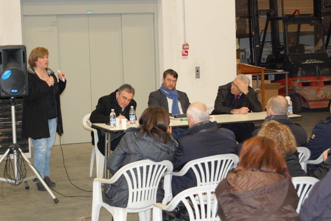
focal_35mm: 88
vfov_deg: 15.6
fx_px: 805
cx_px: 156
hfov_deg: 23.2
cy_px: 109
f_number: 5.6
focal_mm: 55
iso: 1400
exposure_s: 1/60
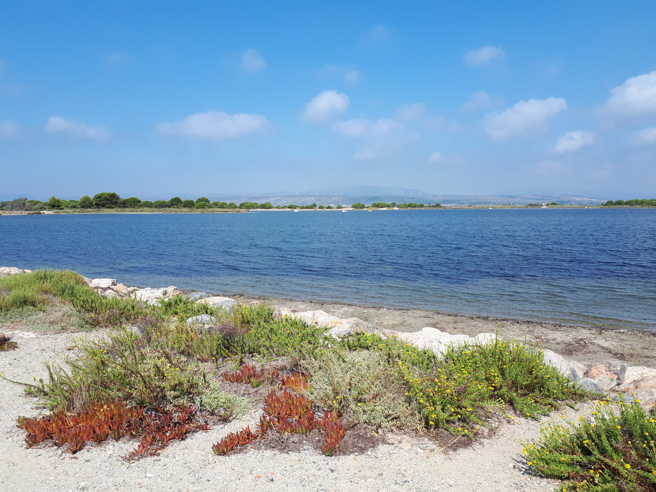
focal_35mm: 27
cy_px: 246
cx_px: 328
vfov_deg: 51.4
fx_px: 512
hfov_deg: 65.3
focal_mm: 3.6
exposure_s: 1/1285
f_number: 1.9
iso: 40
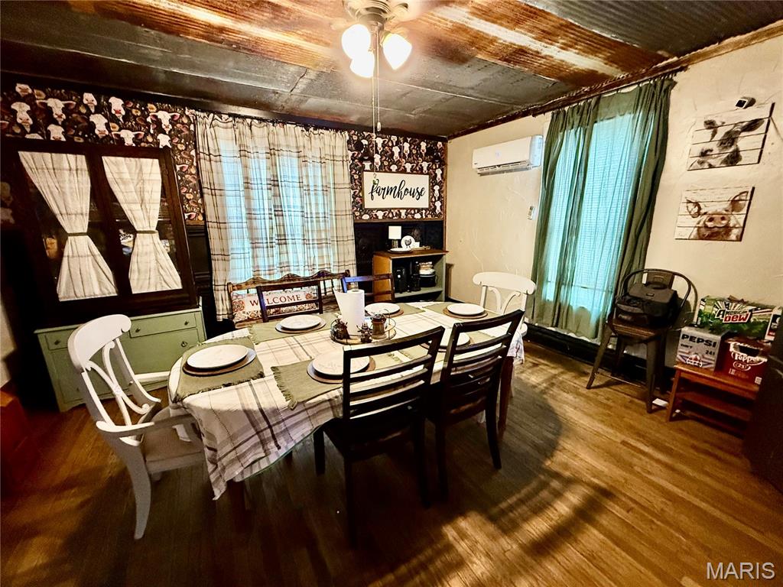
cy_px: 294
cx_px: 392
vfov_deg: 85.7
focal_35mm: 14
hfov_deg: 102.1
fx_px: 317
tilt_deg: -12.4
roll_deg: -0.1
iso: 640
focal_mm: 2.22
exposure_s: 1/60
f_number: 2.2
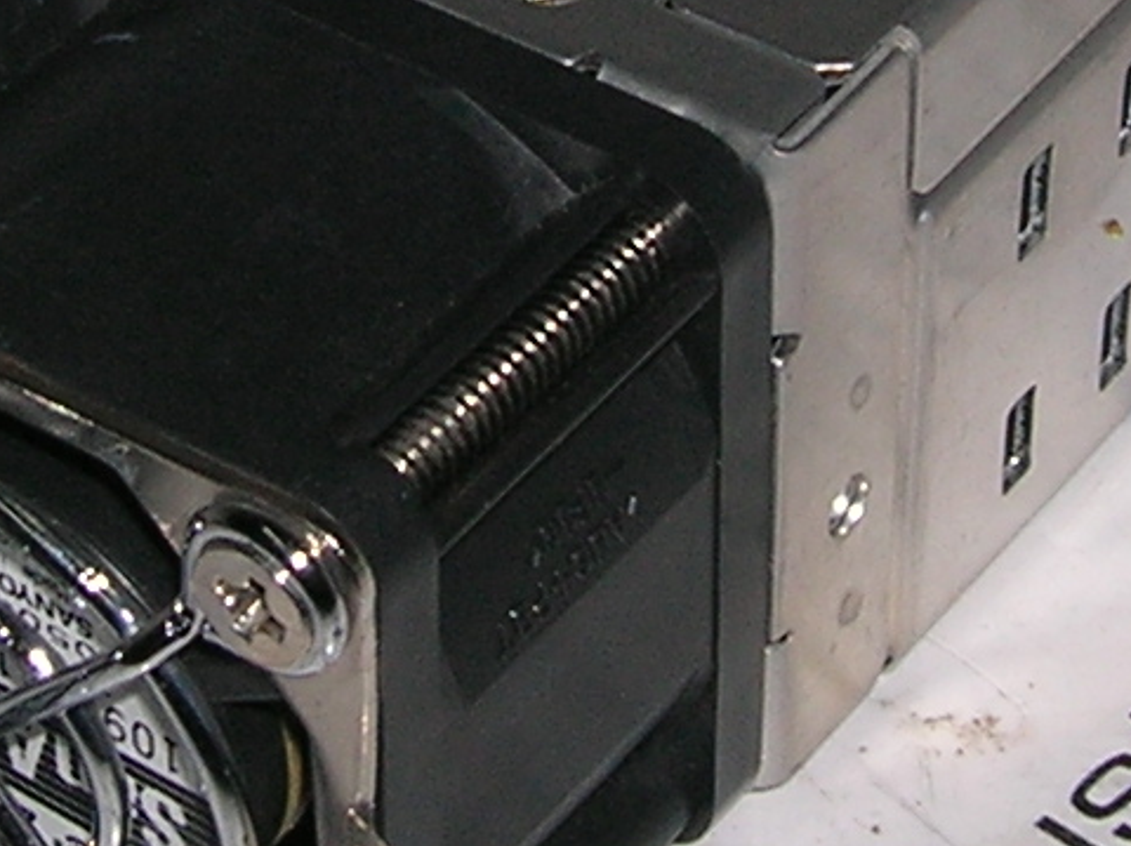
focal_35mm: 162
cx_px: 554
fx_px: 5288
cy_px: -125
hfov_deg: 12.2
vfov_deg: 9.1
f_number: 4.9
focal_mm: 5.7
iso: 50
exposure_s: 1/60.1
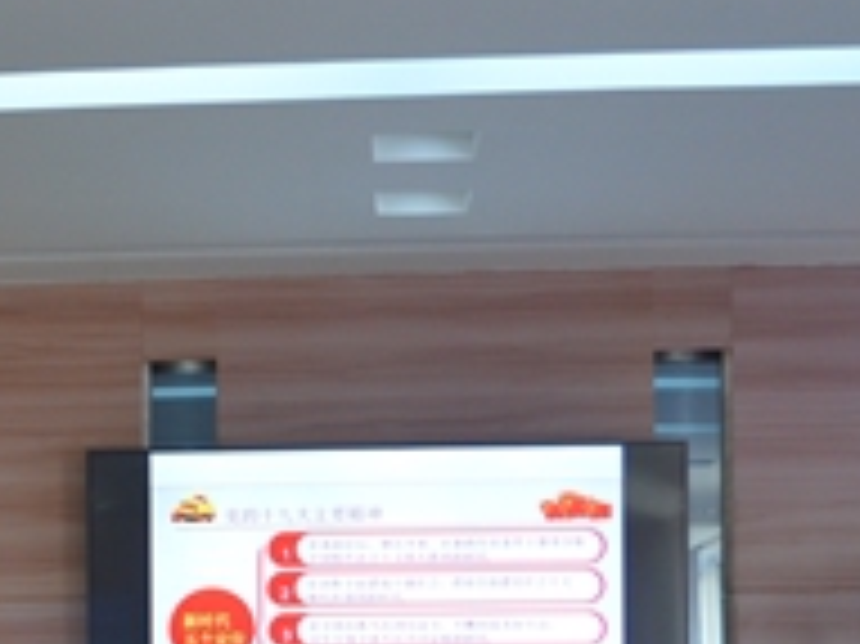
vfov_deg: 17.2
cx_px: 149
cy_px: 691
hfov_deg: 23.2
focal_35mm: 83
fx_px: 2061
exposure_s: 1/45
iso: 800
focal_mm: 22
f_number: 4
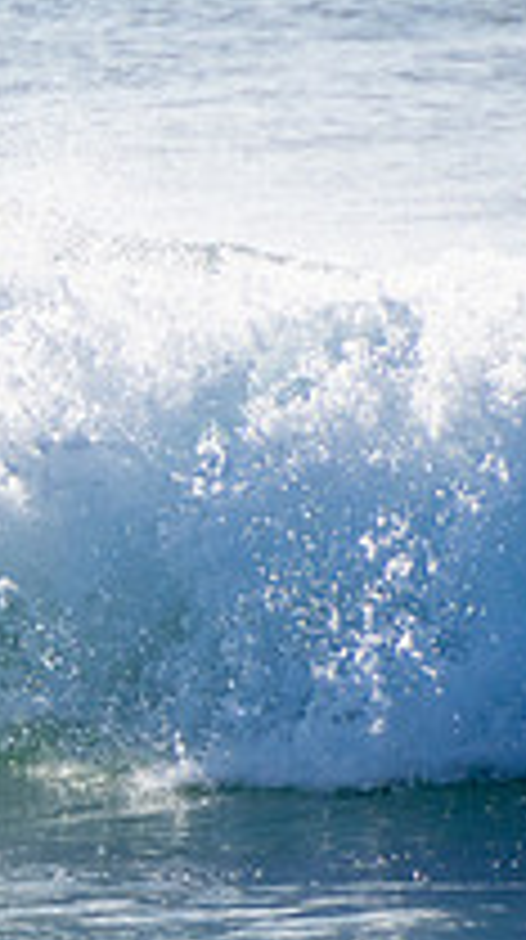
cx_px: -584
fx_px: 43451
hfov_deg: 0.7
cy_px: 353
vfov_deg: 1.2
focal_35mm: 1746
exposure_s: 1/2000
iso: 200
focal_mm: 400
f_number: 5.6
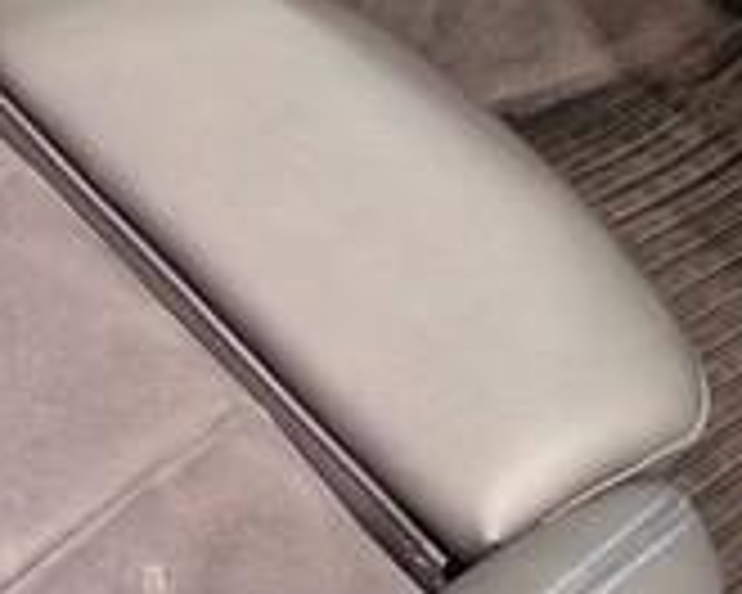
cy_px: -297
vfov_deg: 16.2
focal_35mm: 87
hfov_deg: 20.7
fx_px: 1911
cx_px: -112
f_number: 1.8
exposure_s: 1/61
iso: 320
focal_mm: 5.4
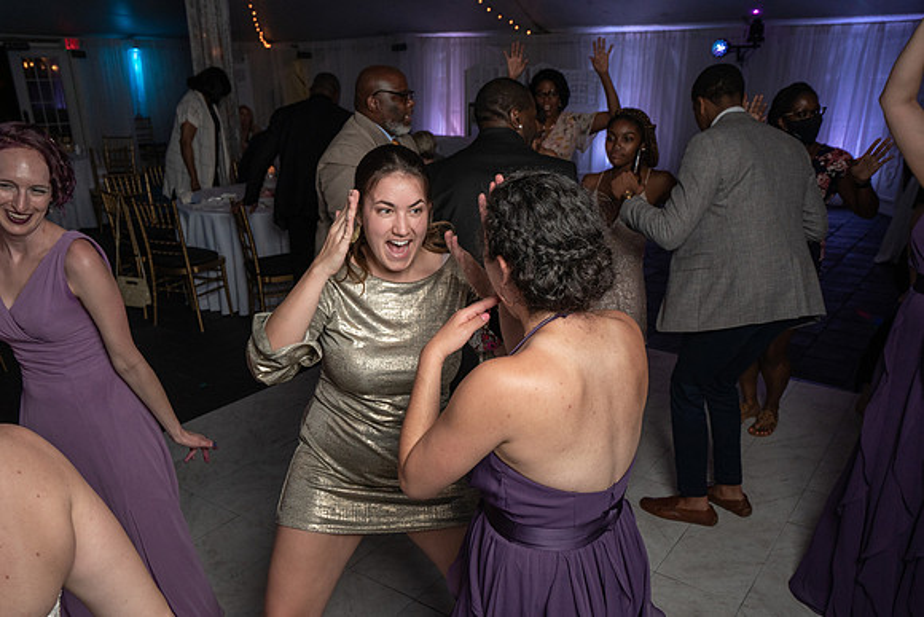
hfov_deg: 62.9
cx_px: 460
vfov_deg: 44.3
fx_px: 756
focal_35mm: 29
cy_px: 350
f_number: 5.6
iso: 1600
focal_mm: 25
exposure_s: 1/200
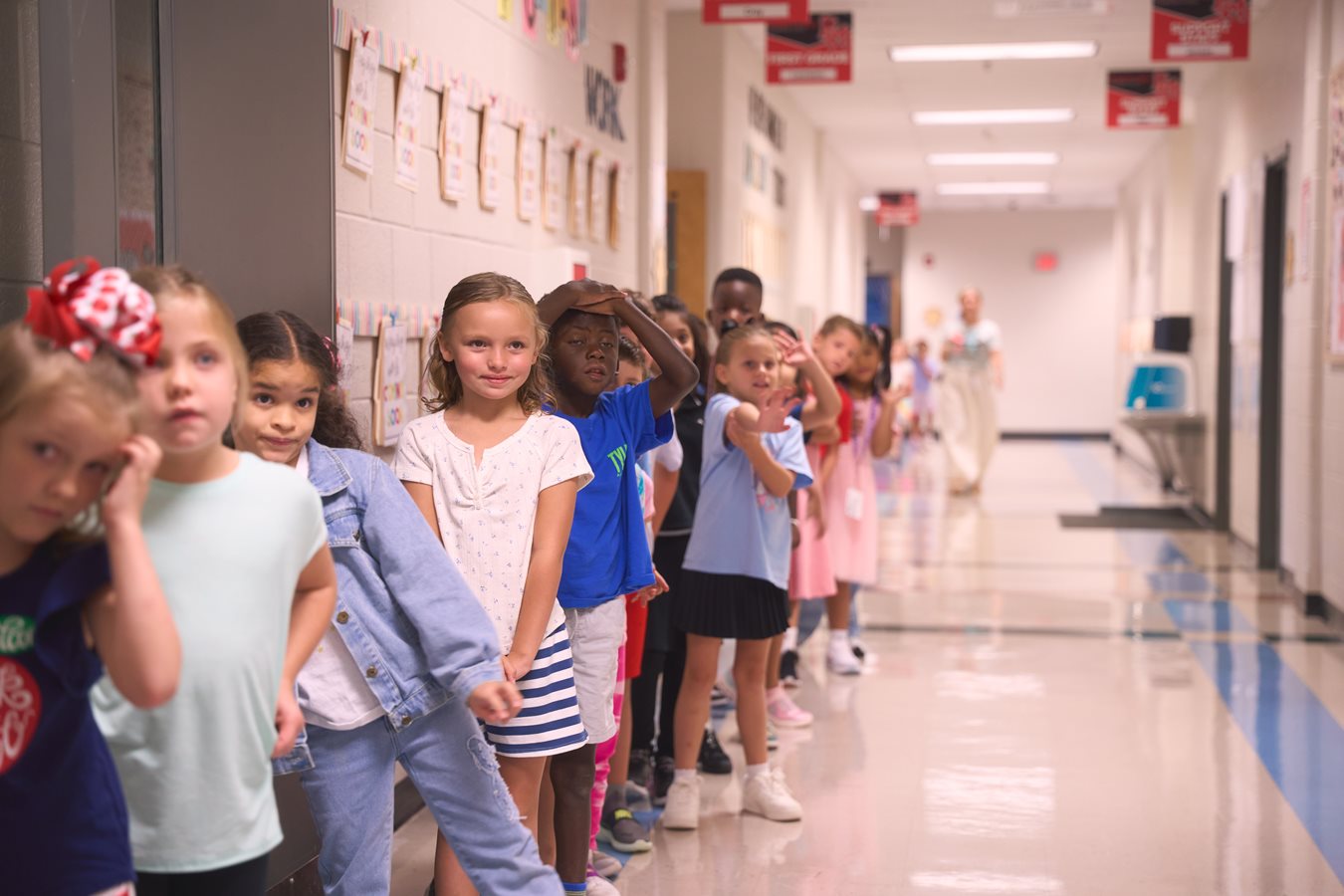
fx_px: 2613
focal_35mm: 70
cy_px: 448
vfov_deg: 19.5
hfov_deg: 28.8
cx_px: 672
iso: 800
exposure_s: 1/100
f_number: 2.8
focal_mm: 70
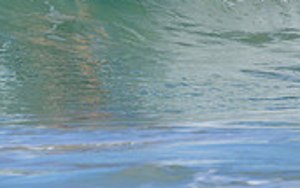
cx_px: 0
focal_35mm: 3800
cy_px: -113
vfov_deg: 0.3
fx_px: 31079
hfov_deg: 0.6
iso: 250
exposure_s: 1/2000
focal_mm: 800
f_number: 6.3
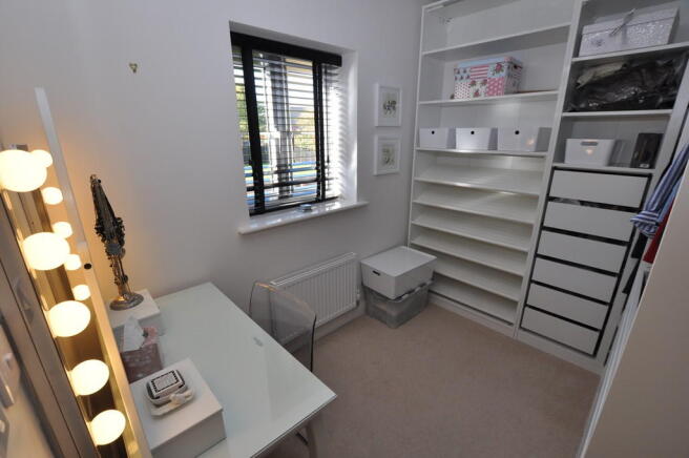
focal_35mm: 15
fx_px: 287
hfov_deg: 100.4
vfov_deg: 77.2
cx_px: 344
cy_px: 229
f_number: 5.6
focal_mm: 10
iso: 400
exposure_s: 1/125
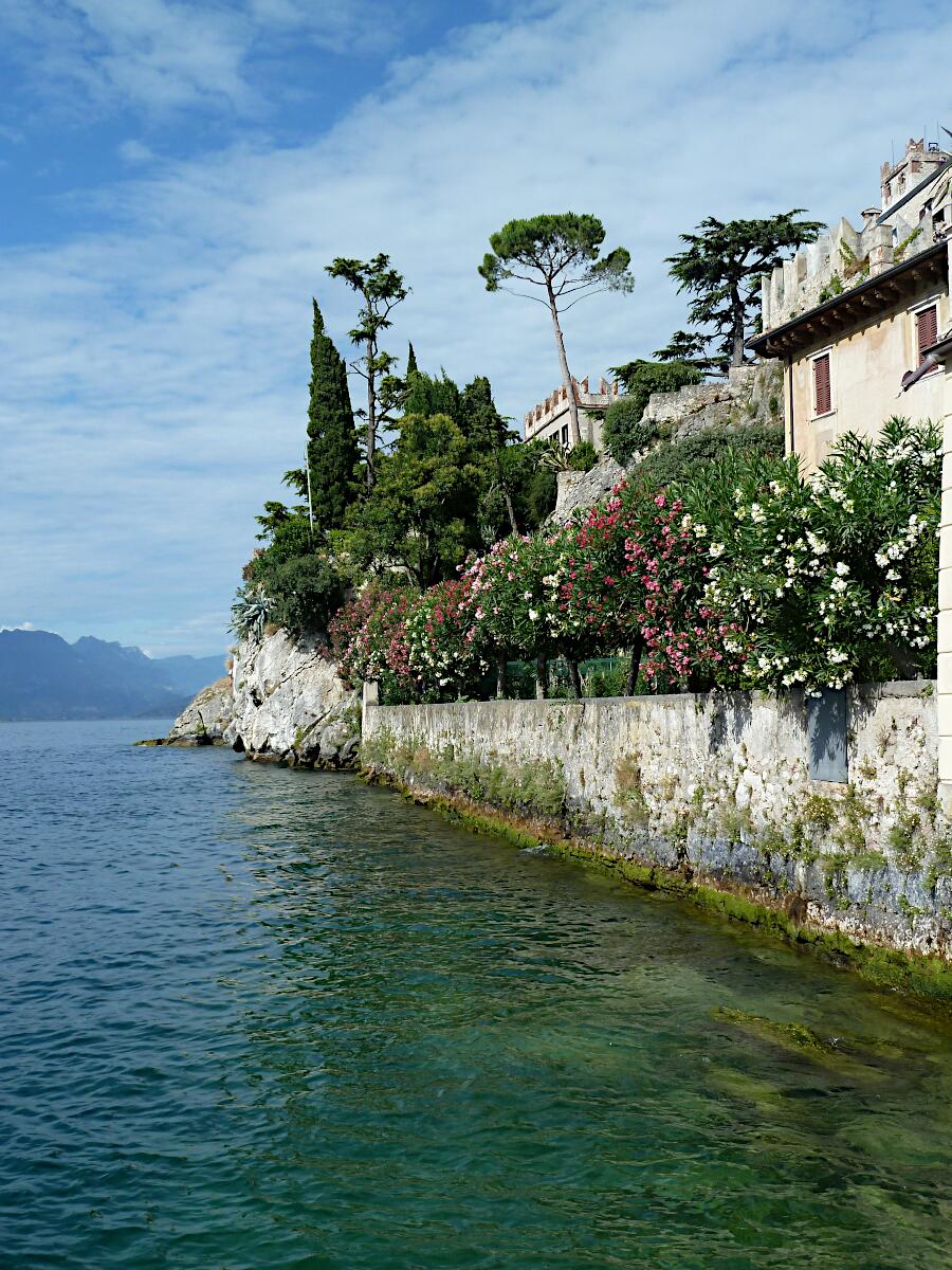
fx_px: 1467
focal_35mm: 40
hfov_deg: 36.0
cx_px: 476
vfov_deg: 46.8
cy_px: 635
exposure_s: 1/500
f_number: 4.5
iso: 80
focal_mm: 6.5
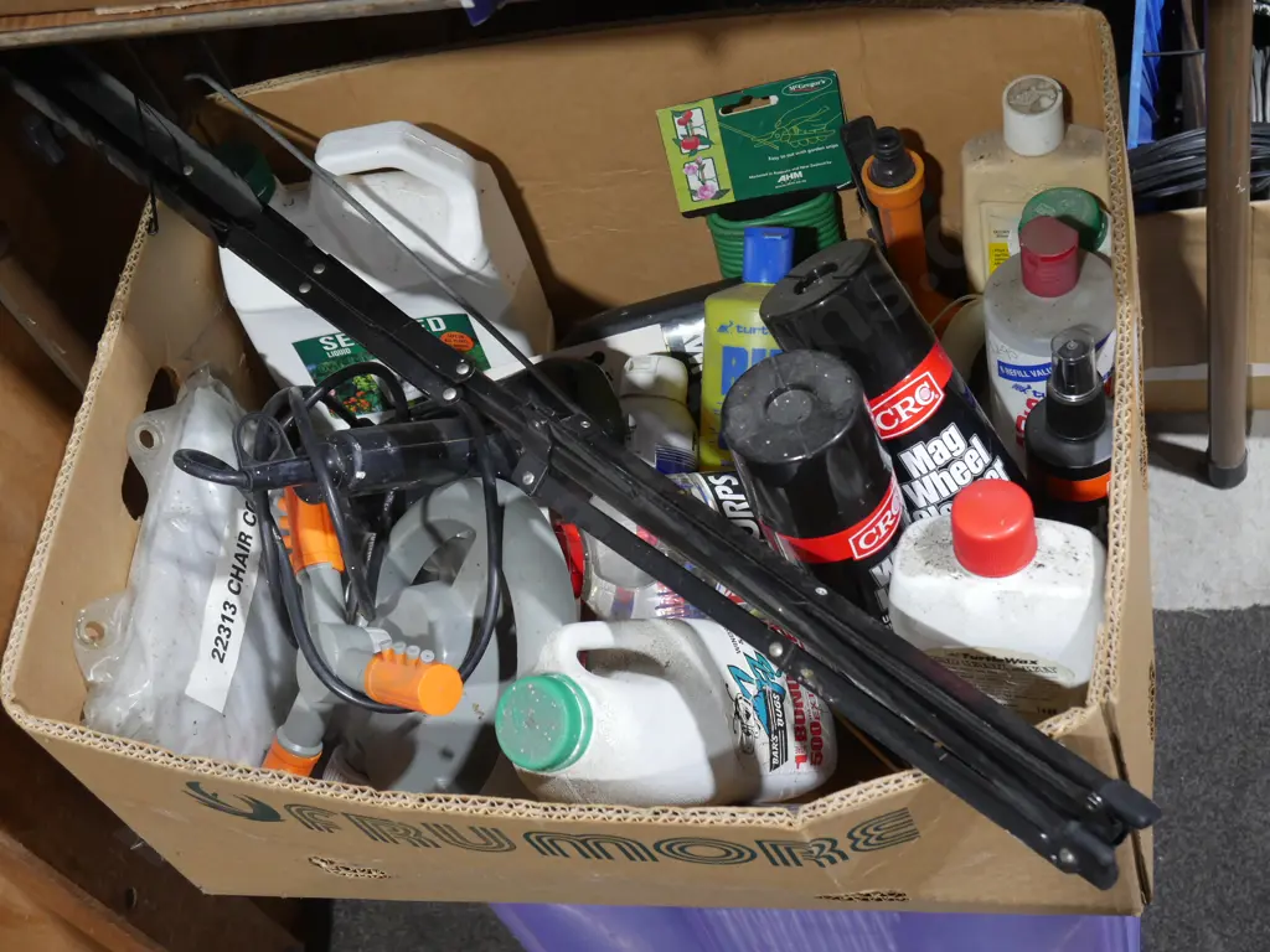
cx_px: 635
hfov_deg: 36.8
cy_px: 476
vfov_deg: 28.0
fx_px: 1908
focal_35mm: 52
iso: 800
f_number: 5.3
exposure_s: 1/60
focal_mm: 26
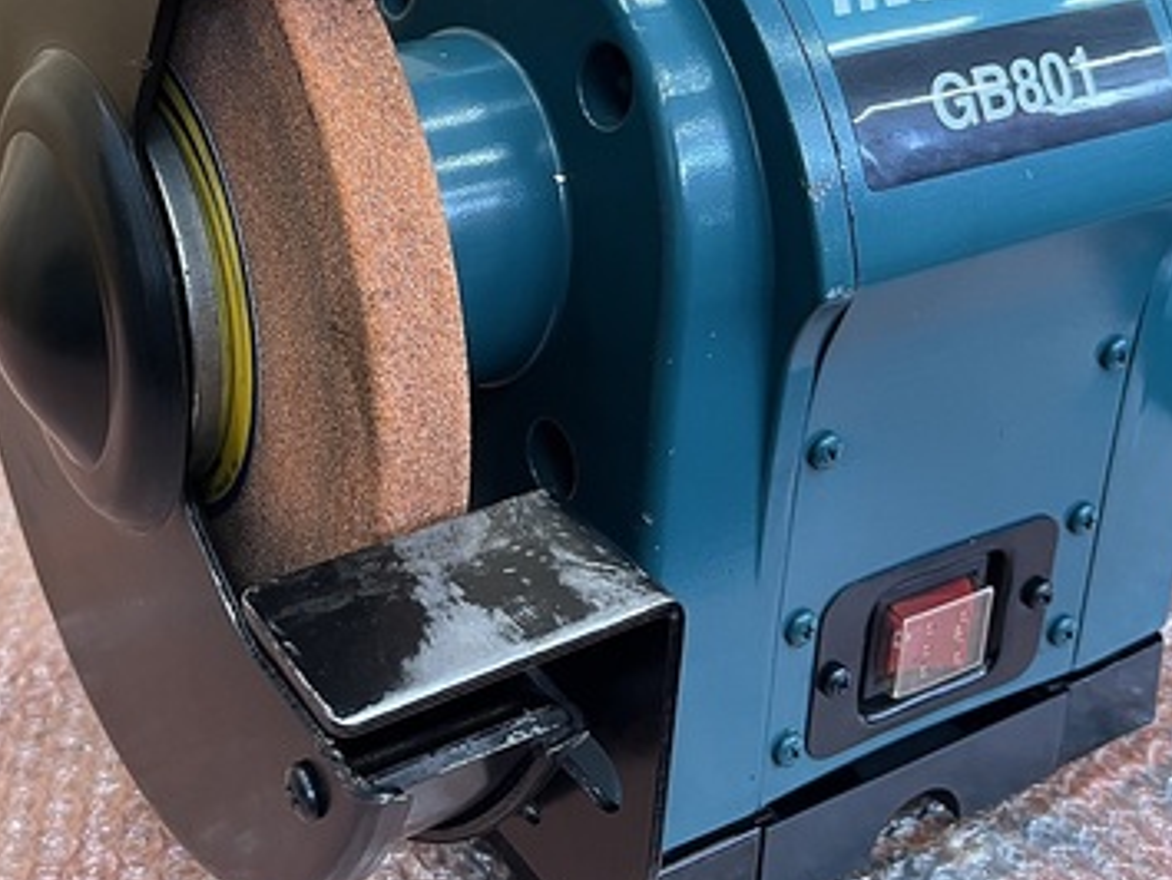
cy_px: 129
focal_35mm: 47
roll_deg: -0.6
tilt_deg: -22.7
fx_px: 1592
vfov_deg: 29.9
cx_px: 358
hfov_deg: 39.7
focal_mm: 5.1
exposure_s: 1/63
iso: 125
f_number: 1.6
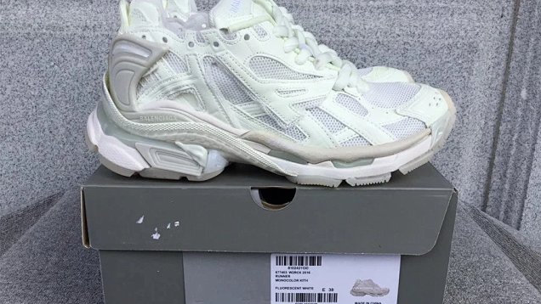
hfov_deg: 58.0
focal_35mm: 34
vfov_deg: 34.7
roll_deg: -0.8
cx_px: 271
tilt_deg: -18.3
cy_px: 162
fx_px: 488
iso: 25
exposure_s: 1/491
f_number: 2.4
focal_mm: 3.3
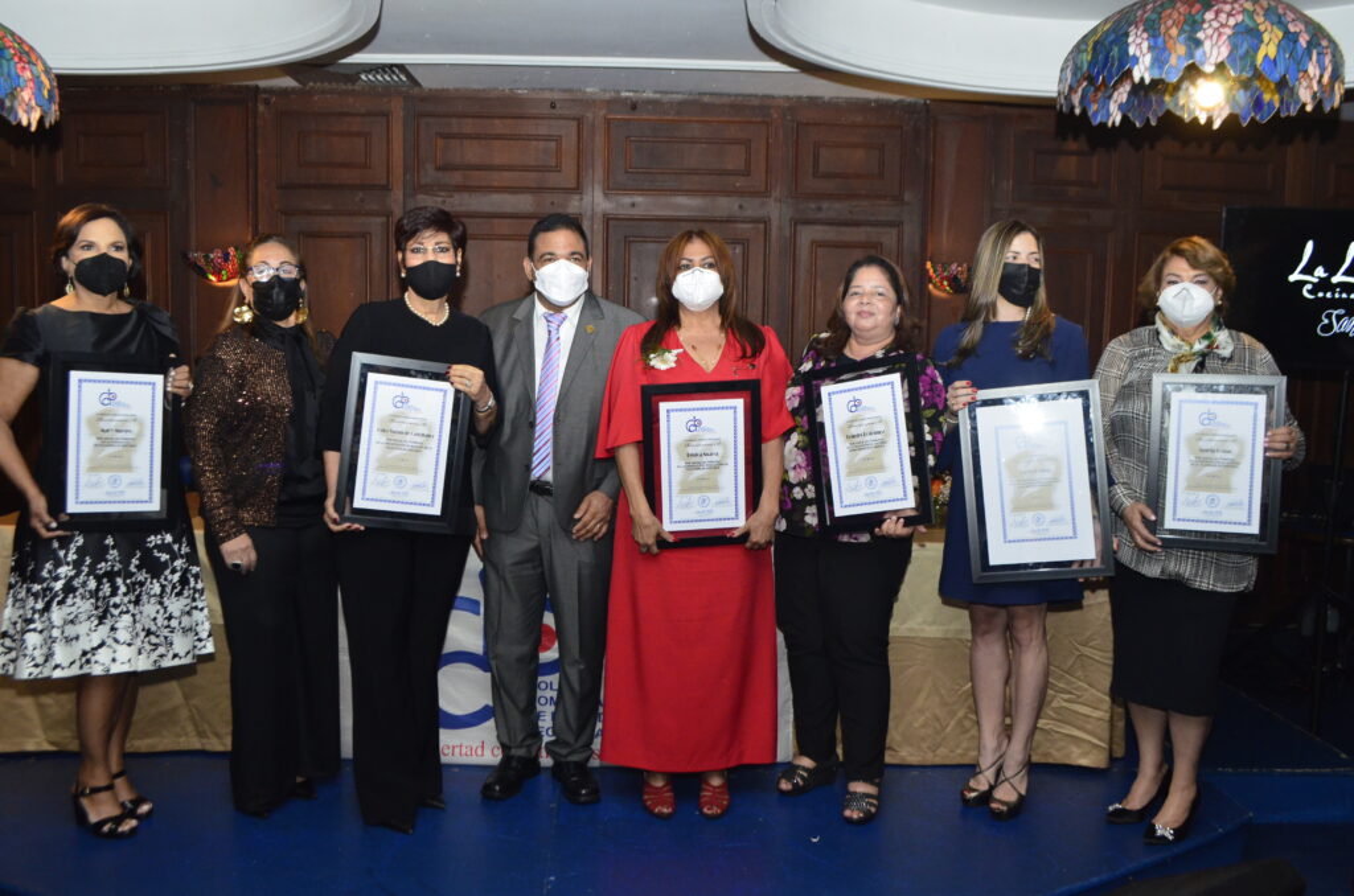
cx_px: 677
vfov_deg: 39.8
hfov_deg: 57.3
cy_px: 448
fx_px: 1238
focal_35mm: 33
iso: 2000
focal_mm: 22
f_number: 5.6
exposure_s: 1/100
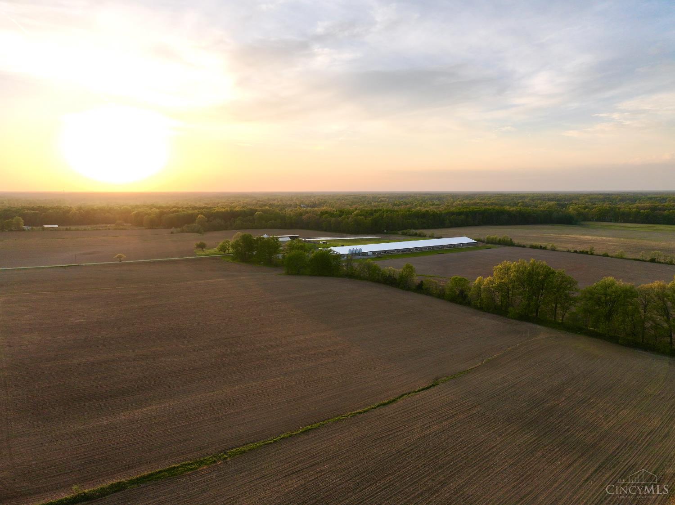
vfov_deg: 56.8
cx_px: 338
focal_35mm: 24
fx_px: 468
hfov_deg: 71.6
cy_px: 252
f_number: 2.8
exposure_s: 1/120
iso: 180
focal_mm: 12.29
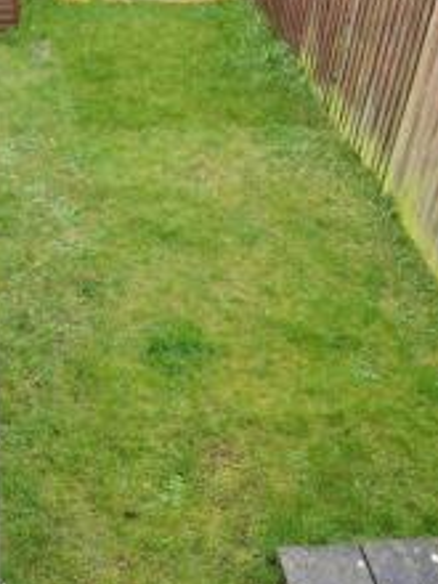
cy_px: 192
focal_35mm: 50
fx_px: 844
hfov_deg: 28.1
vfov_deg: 37.8
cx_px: 48
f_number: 2.8
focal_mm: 8.8
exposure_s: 1/60
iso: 125
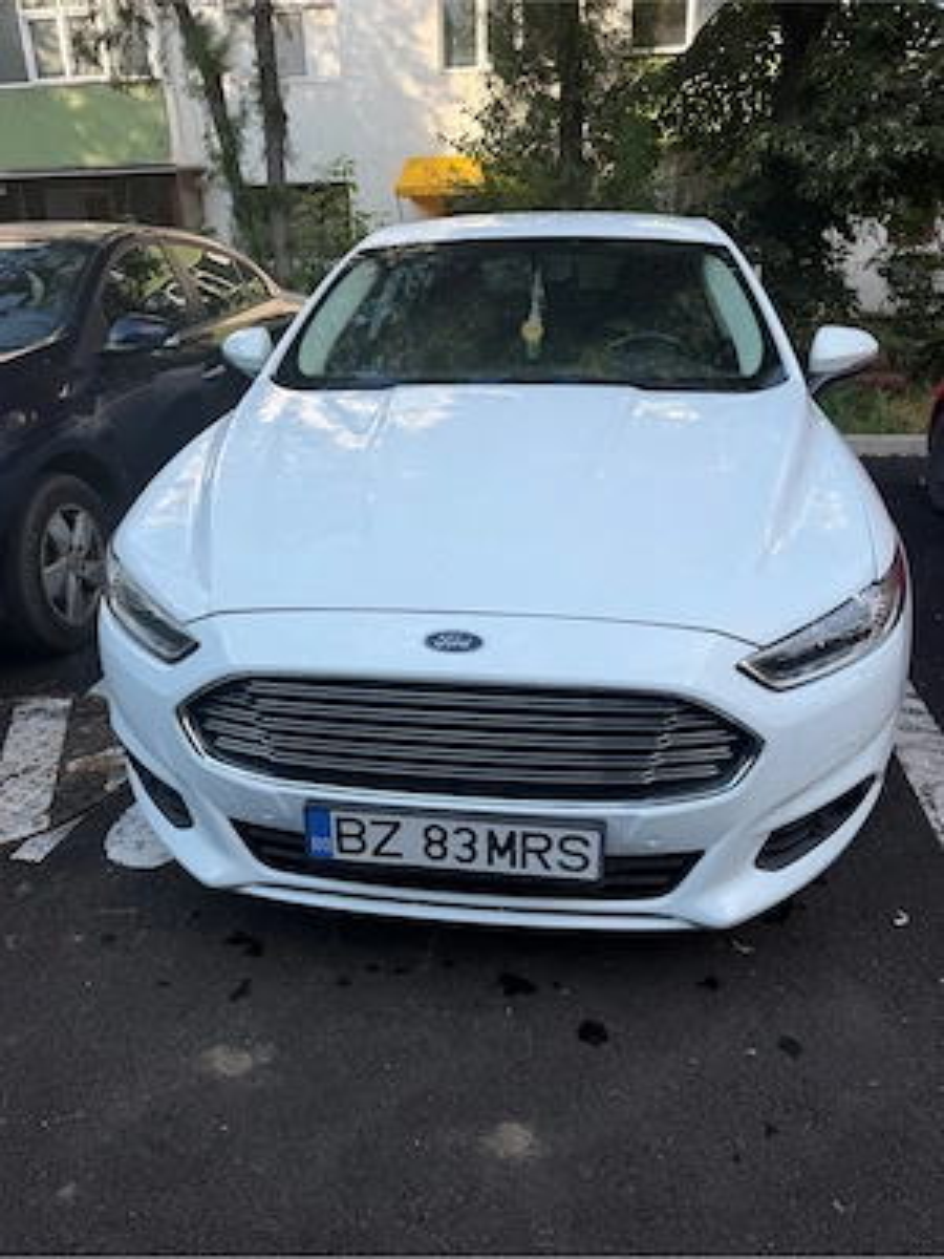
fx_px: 873
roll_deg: +0.2
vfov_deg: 71.6
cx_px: 472
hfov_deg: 56.8
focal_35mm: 24
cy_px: 630
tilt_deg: -23.3
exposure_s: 1/1437
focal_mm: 6.76
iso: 80
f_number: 1.78
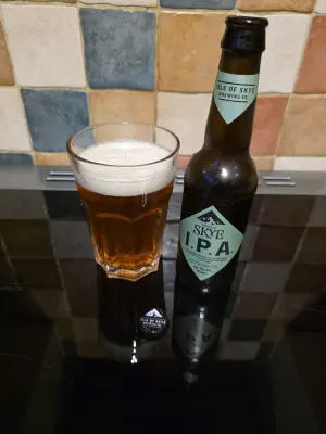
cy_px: 217
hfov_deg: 58.9
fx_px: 289
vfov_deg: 73.9
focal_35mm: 23
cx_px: 163
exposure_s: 1/100
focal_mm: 6.3
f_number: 1.7
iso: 1600
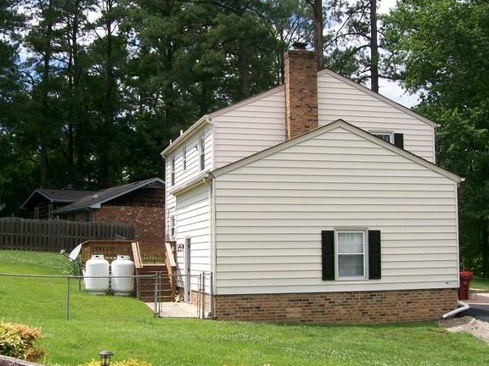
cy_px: 200
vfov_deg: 29.1
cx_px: 198
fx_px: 706
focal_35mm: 50
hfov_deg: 38.0
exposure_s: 1/476
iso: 80
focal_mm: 6
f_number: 4.8
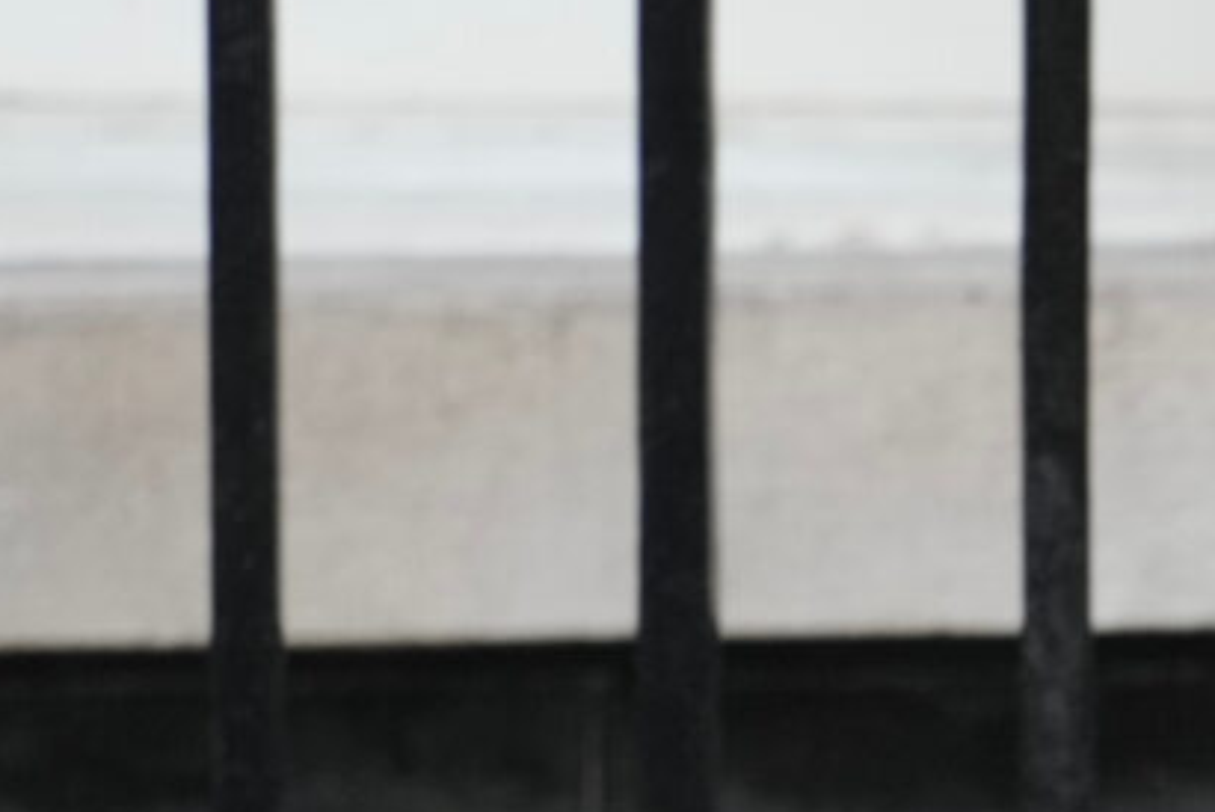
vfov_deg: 1.9
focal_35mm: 731
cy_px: -178
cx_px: 2089
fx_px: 24688
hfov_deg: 2.8
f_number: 2.8
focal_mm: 200
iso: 800
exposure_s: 1/800
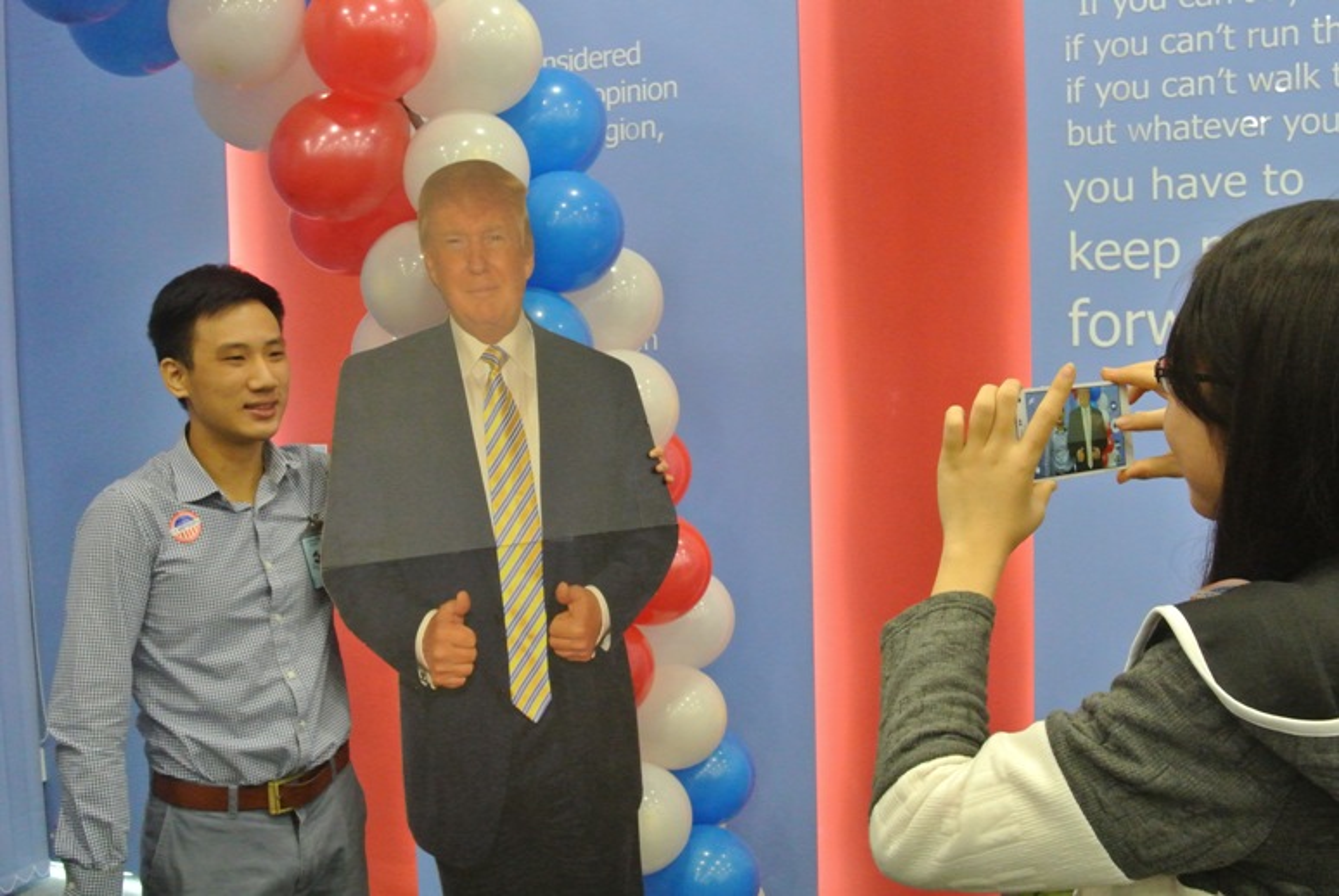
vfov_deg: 37.0
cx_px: 670
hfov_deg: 53.1
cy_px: 448
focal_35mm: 36
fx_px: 1340
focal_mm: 13.5
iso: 2500
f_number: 4
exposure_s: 1/60
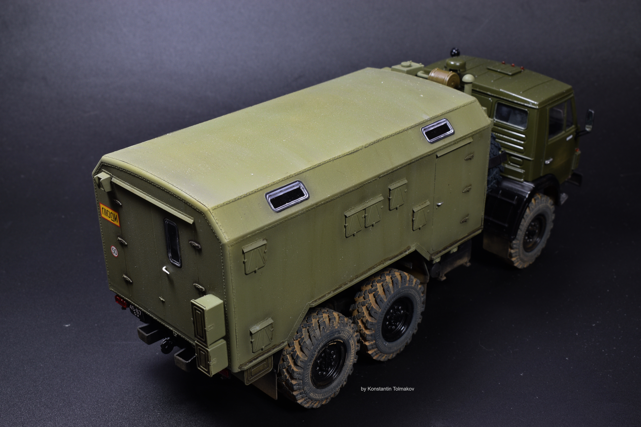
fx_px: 855
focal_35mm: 48
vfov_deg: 28.1
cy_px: 214
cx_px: 320
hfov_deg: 41.1
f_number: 18
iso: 100
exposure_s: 1
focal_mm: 32
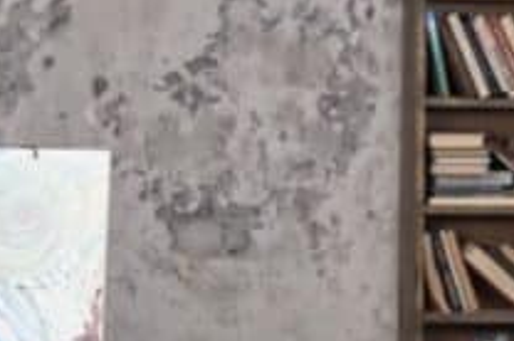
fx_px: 5275
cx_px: 99
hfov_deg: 5.6
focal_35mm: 370
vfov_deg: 3.7
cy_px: 184
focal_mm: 75
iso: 200
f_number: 5.6
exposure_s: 1/160
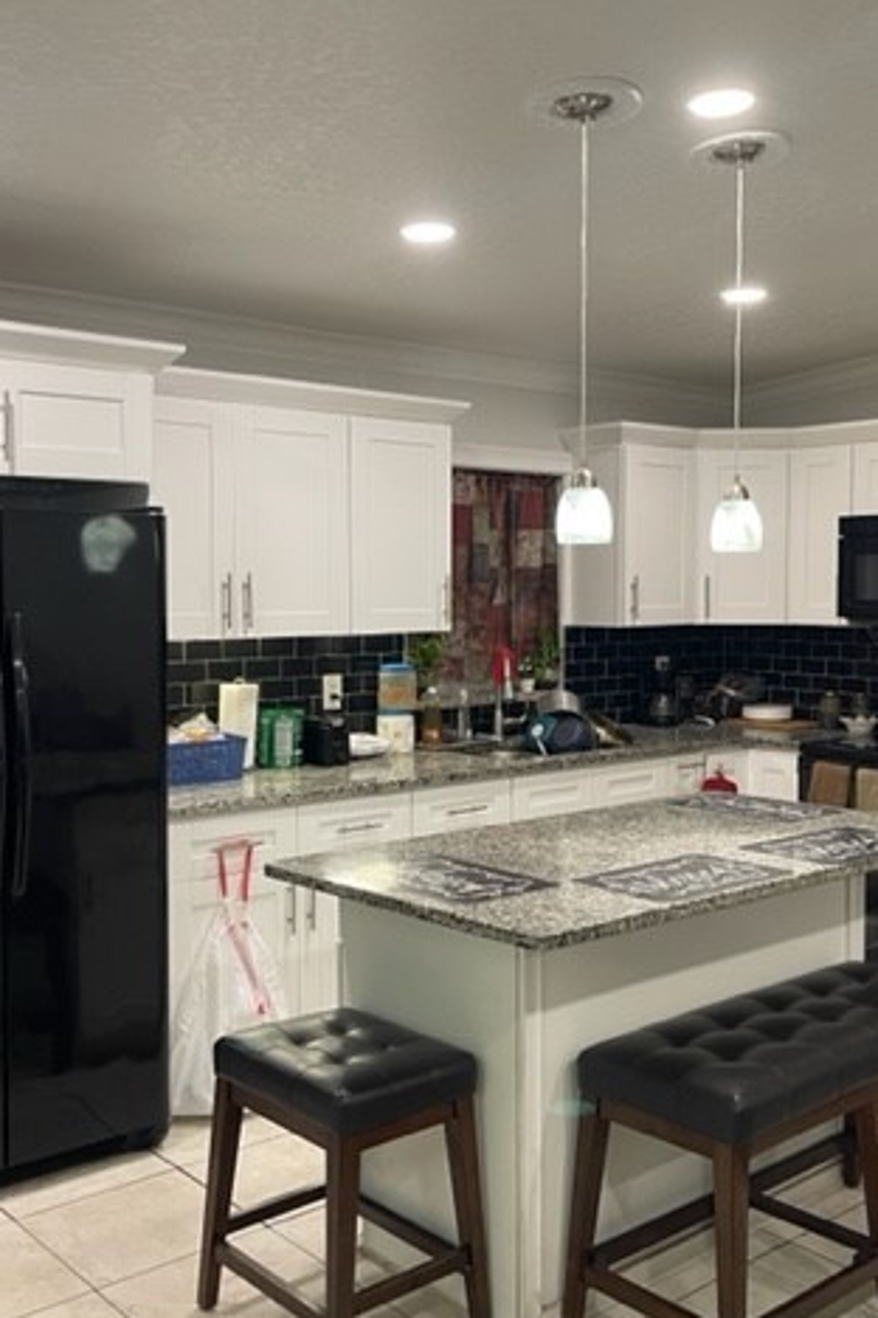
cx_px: 487
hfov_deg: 35.9
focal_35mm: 37
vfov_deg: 51.9
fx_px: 1353
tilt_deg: -3.8
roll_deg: -0.8
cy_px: 670
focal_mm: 5.1
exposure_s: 1/60
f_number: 1.6
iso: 125
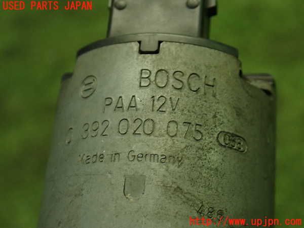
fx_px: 624
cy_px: 114
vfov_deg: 20.7
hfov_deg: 27.4
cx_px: 152
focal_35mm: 71
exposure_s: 1/60
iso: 800
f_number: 3.9
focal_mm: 12.73
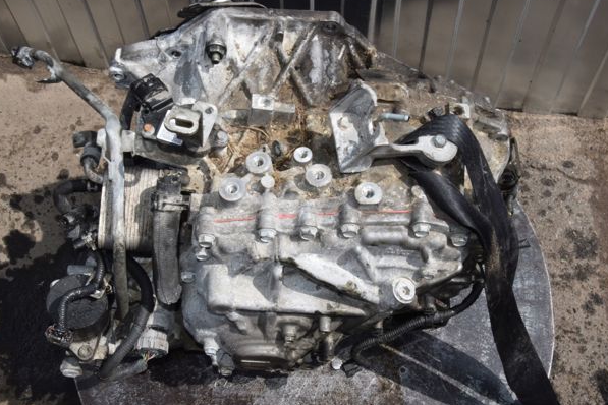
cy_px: 201
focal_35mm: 45
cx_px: 312
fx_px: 760
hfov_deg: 43.6
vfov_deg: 29.9
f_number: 25
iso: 800
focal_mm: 28
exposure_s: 1/200
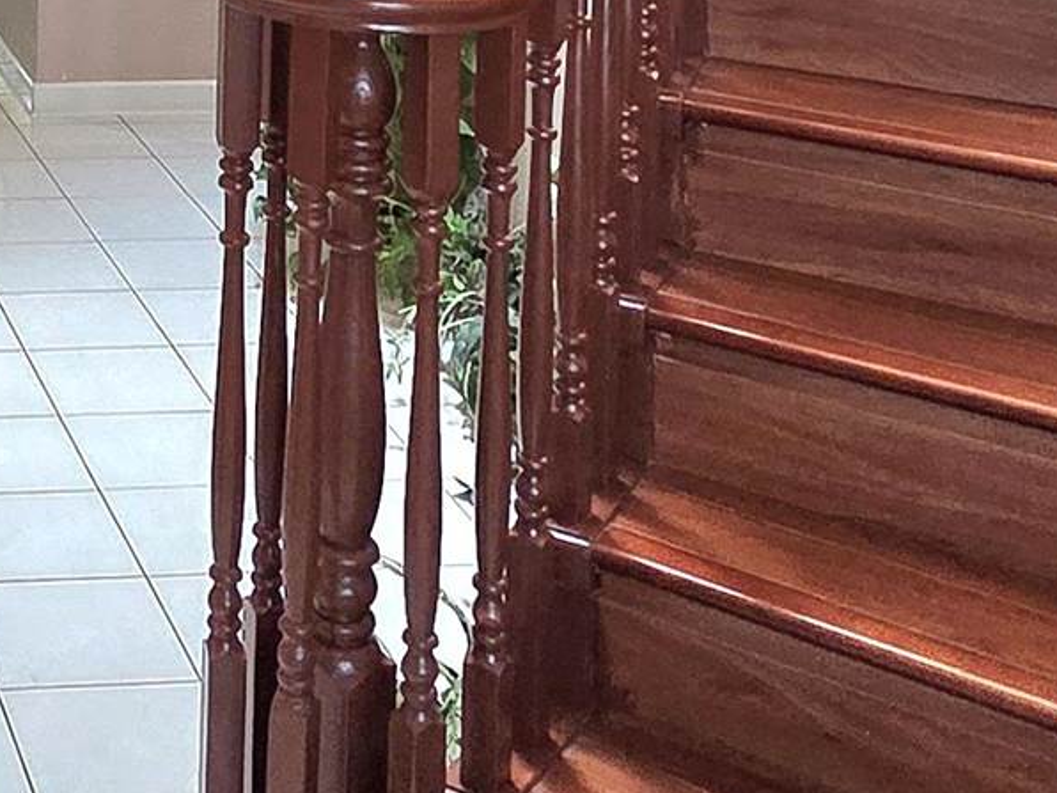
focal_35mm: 67
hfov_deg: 26.6
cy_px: -612
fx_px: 2046
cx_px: -110
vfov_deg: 17.8
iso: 250
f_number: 2.2
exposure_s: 1/120
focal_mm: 2.2
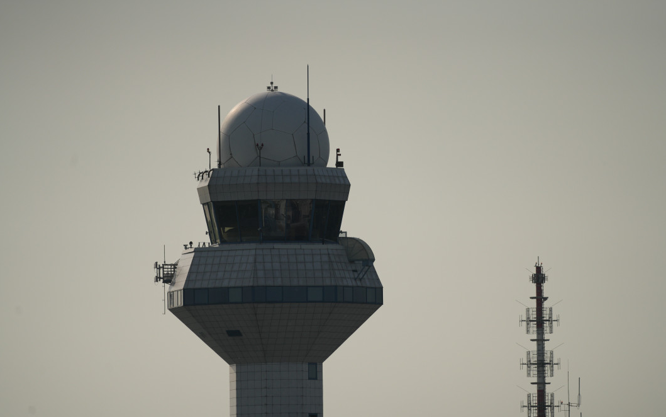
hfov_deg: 4.1
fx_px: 9275
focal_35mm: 511
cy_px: 222
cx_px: 333
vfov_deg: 2.6
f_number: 6.3
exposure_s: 1/4000
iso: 400
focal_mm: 500
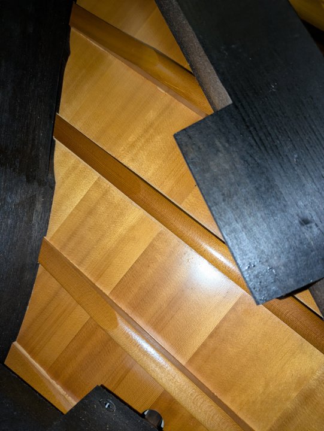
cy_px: 216
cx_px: 162
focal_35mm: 25
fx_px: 312
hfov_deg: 54.9
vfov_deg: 69.4
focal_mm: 5.43
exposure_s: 1/24
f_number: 1.89
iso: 181
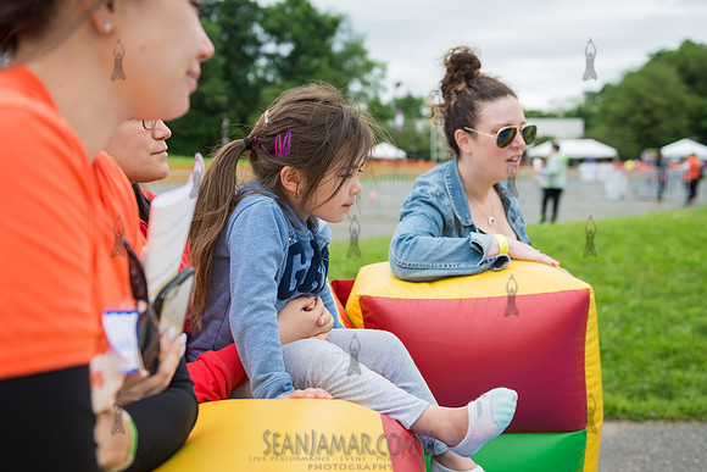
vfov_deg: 31.9
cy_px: 236
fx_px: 825
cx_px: 354
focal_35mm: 42
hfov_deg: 46.4
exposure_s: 1/800
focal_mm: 42
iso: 200
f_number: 3.5
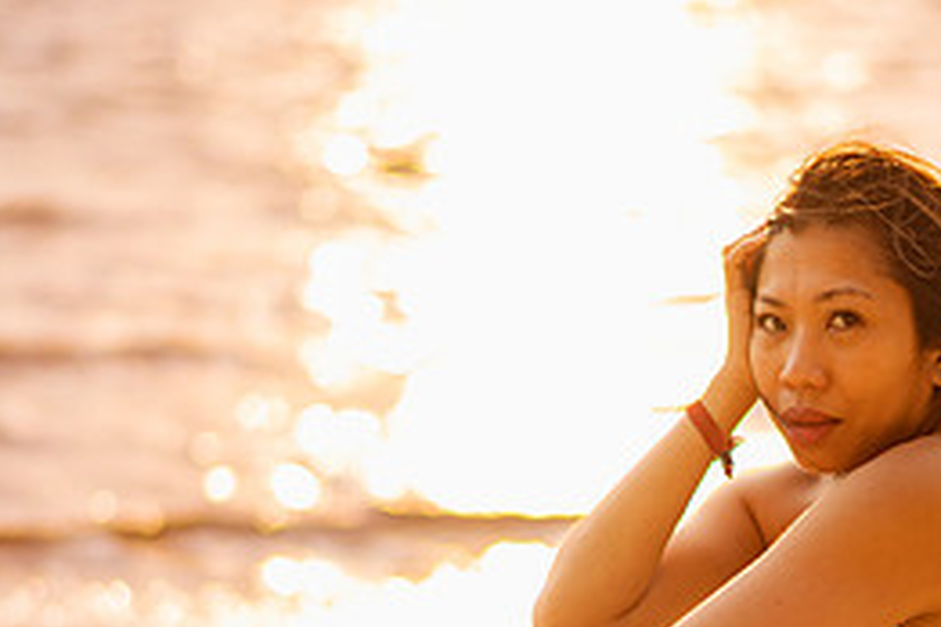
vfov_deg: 10.6
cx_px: 656
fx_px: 3372
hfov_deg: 15.8
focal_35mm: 129
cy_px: 582
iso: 50
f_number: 1.4
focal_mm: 58
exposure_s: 1/2500
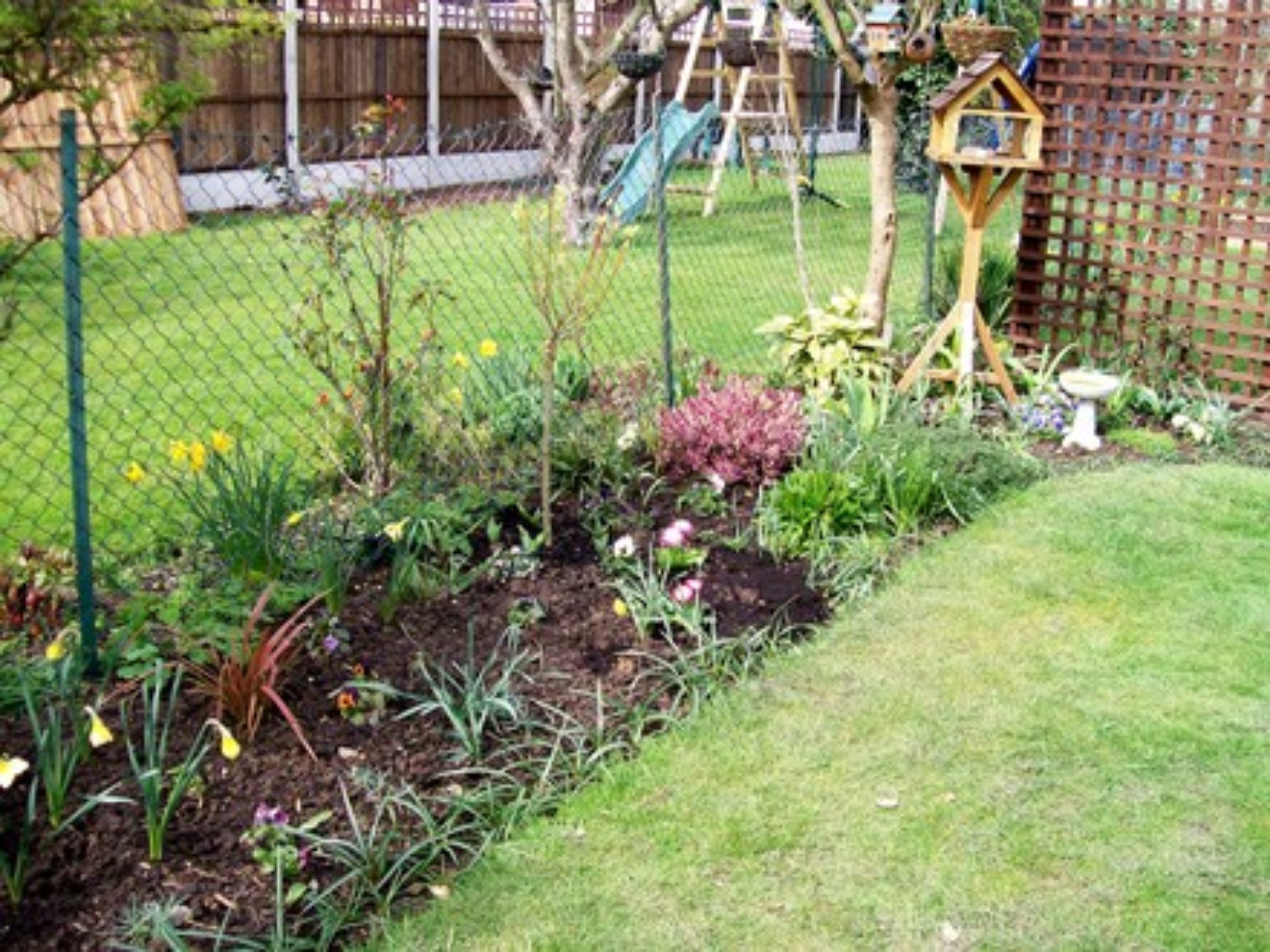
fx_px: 1321
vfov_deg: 39.7
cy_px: 476
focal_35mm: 36
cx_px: 635
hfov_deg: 51.4
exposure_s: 1/386
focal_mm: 6
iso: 80
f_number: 2.7
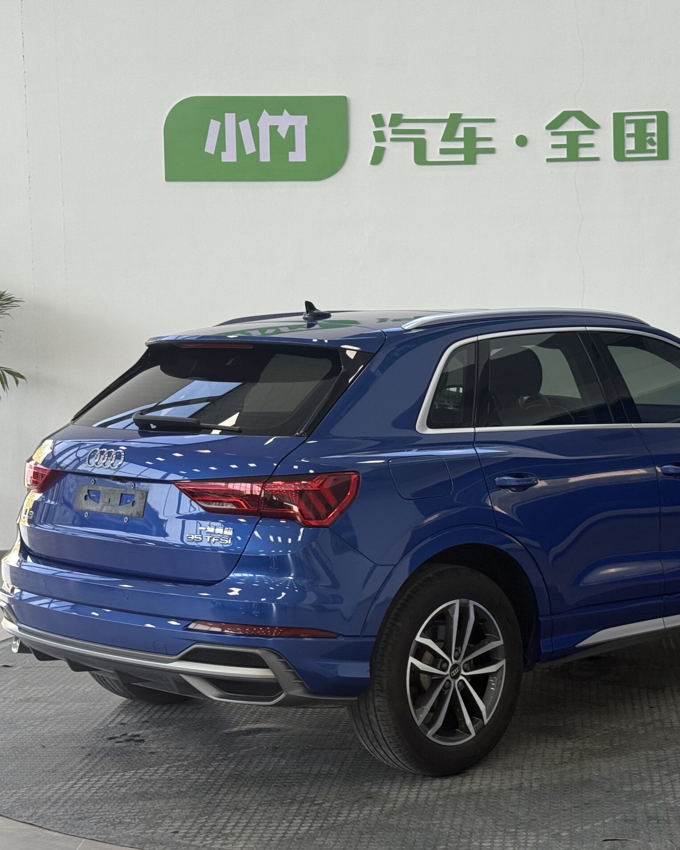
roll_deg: +0.1
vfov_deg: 30.0
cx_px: 471
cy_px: 428
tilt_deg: -4.7
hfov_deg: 24.1
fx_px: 1585
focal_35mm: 63
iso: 64
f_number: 1.78
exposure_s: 1/123
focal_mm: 6.76
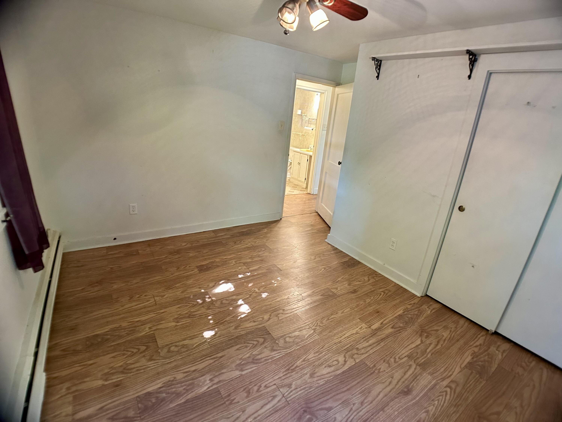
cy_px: 211
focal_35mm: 24
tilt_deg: -20.6
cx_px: 281
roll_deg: -7.1
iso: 400
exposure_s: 1/60
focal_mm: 6.86
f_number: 1.78
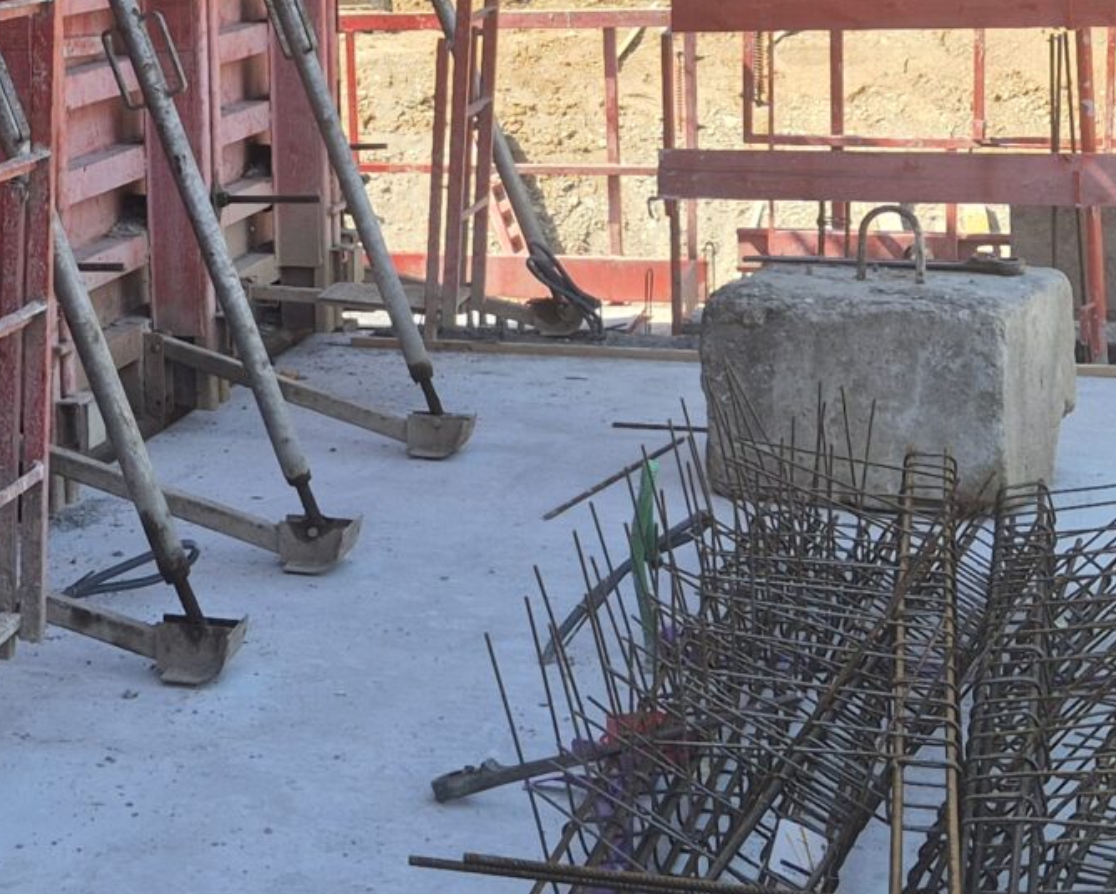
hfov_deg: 21.1
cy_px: 95
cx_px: -102
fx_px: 2842
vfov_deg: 17.6
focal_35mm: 86
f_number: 1.8
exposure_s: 1/512
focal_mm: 5.4
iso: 25
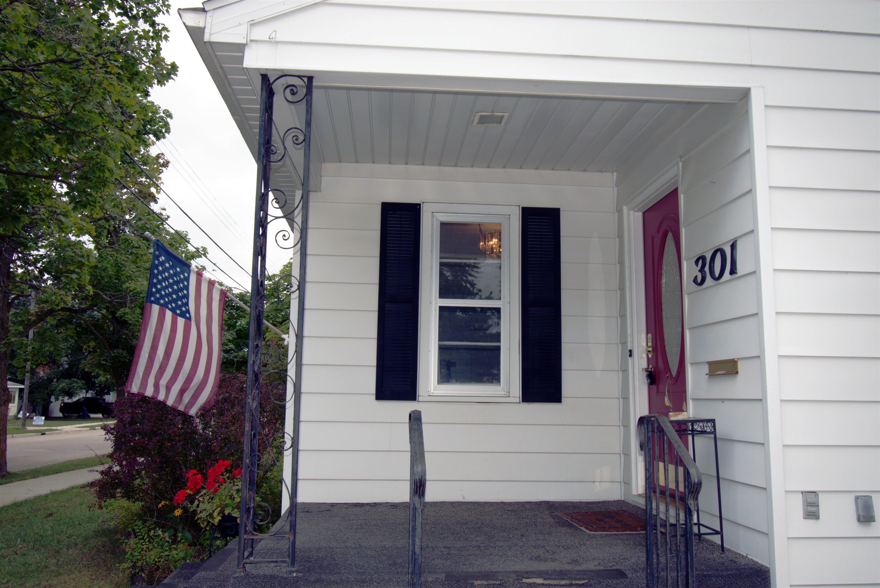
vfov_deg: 43.6
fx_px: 733
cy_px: 294
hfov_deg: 61.9
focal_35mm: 30
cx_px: 440
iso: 100
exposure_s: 1/160
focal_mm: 20
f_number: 6.3
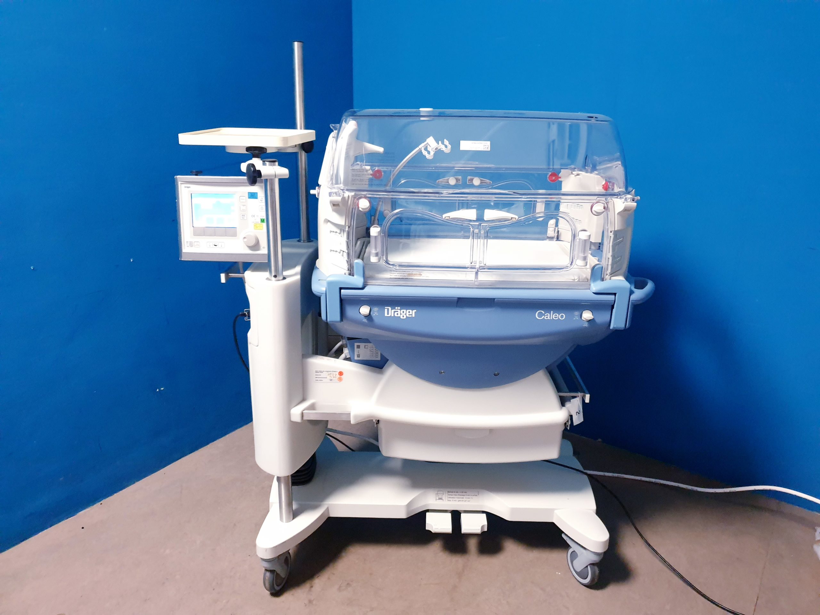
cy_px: 308
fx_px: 616
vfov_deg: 53.1
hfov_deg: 67.3
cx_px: 410
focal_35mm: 26
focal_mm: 4.3
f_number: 1.5
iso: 320
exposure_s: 1/25
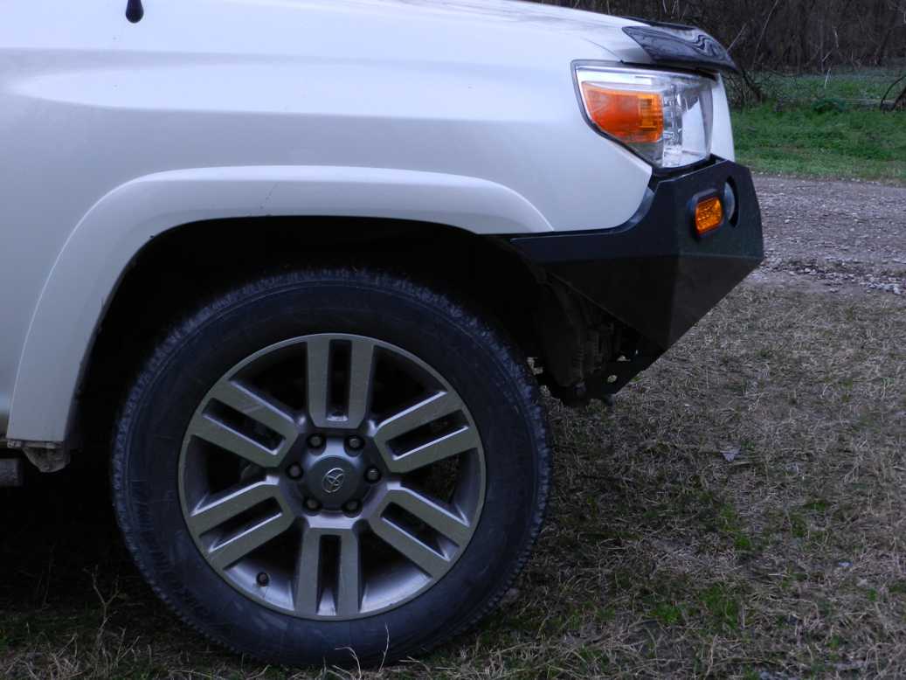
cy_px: 340
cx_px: 453
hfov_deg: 41.2
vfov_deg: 31.5
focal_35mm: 46
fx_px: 1204
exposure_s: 1/200
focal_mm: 8.1
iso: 160
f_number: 4.2
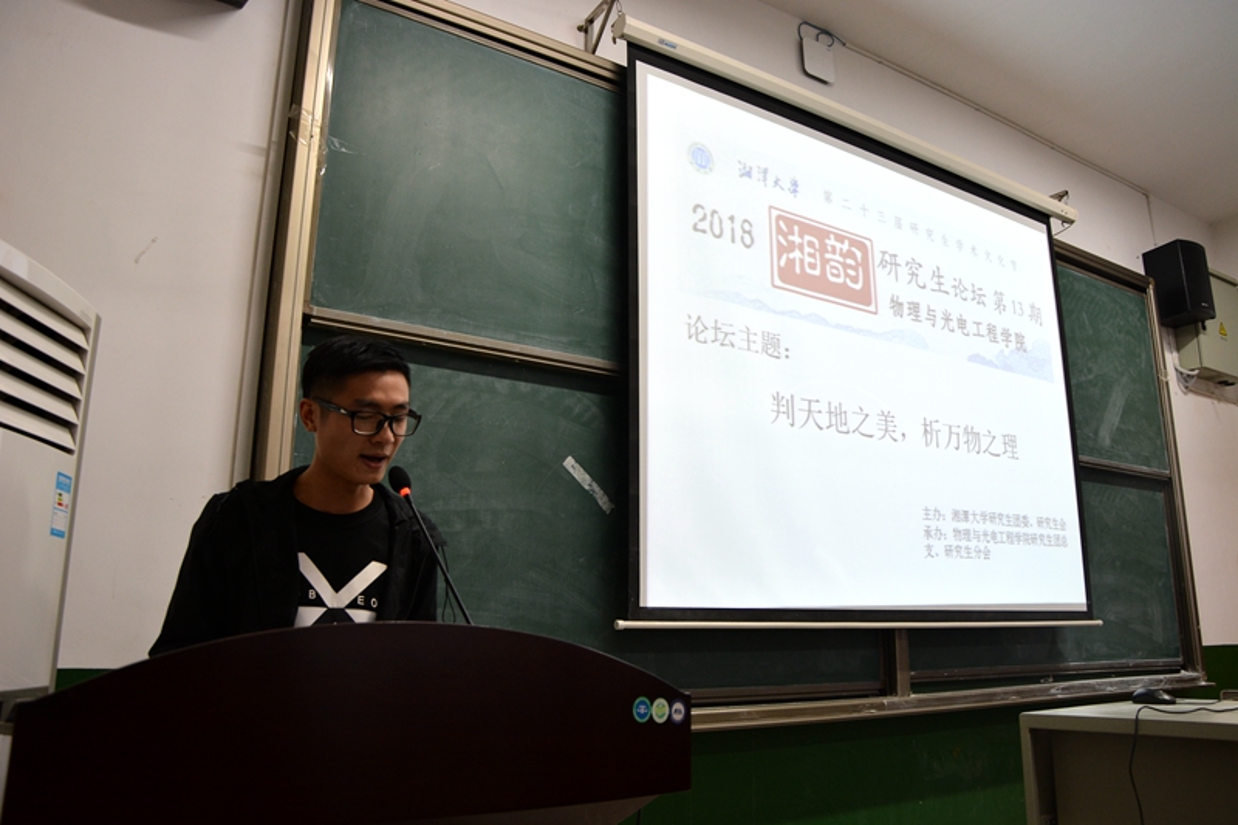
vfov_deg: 47.9
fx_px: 928
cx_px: 619
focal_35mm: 27
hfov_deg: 67.4
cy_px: 412
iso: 400
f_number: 5
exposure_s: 1/30
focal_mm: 18
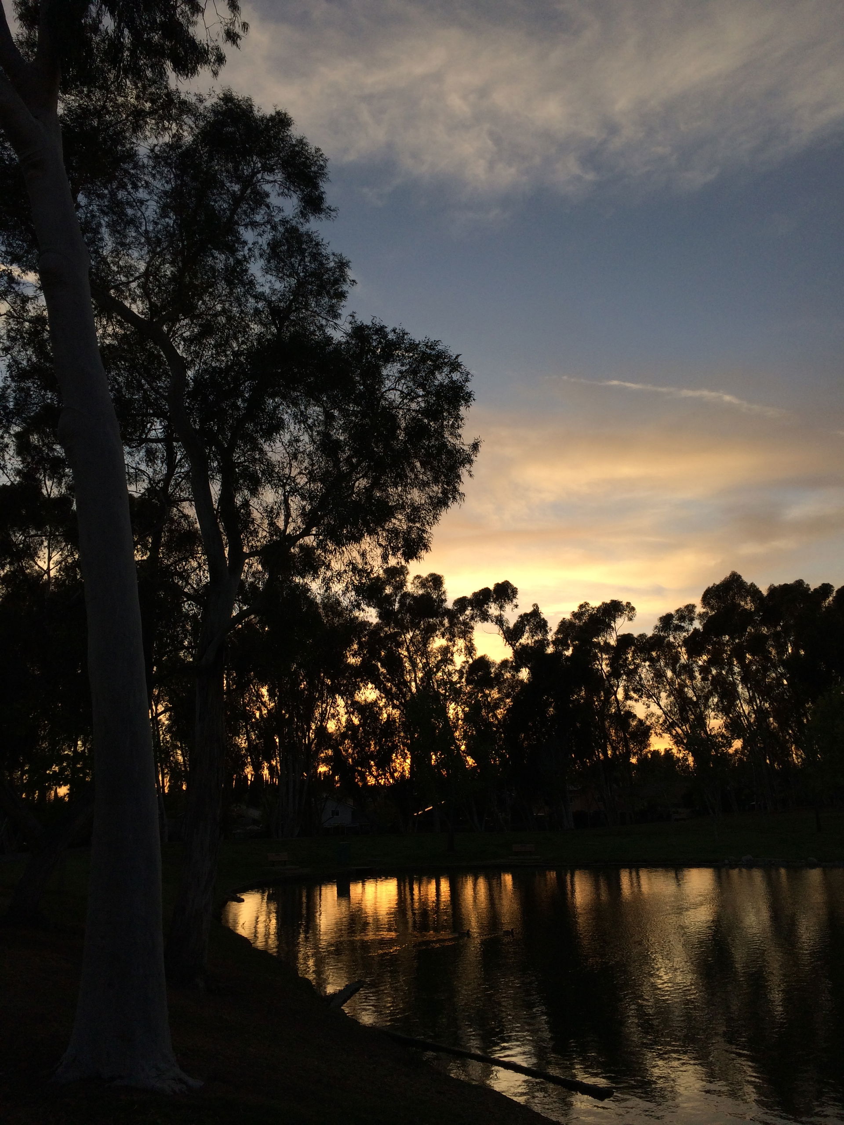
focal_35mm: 29
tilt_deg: +17.8
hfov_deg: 48.2
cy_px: 562
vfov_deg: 61.7
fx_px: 943
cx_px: 422
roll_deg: +2.9
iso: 32
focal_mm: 4.15
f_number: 2.2
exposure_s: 1/733
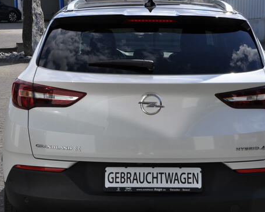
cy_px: 118
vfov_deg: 19.4
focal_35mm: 79
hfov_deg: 24.1
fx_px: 620
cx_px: 140
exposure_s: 1/400
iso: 200
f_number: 10
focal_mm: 32
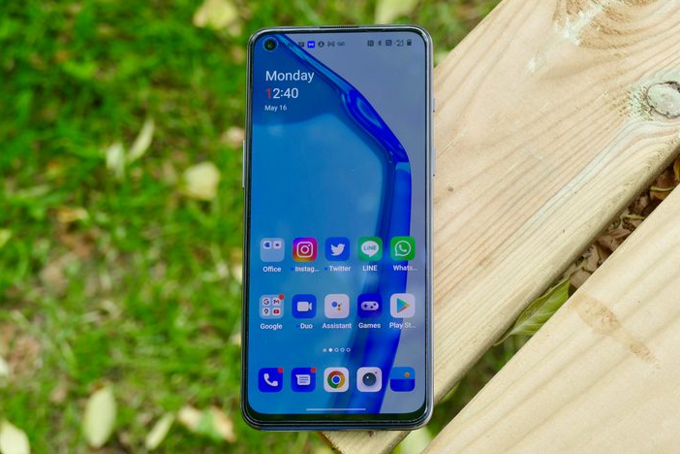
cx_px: 346
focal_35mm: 121
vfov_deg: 11.3
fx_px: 2285
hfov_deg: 16.9
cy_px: 230
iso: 125
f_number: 4.5
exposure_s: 1/100
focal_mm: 43.05
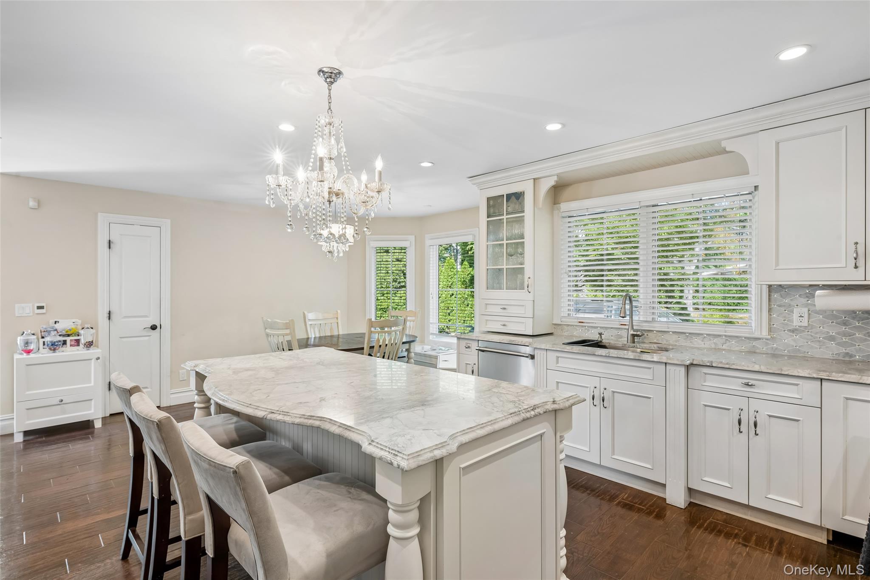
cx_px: 435
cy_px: 290
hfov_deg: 90.0
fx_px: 435
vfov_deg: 67.4
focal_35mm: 18
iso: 250
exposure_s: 1/6
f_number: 9
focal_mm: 18
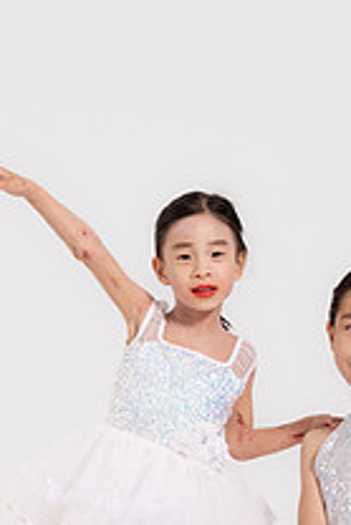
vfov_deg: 15.3
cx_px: 247
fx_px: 1927
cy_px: 477
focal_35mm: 132
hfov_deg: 10.4
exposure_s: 1/125
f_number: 10
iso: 400
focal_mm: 61
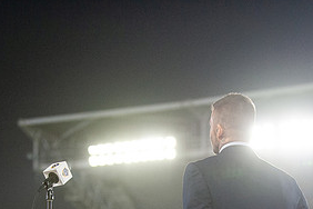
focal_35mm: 144
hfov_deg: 14.3
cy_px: 212
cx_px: 156
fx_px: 1252
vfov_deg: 9.5
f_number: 2.8
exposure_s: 1/2000
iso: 3200
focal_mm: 70
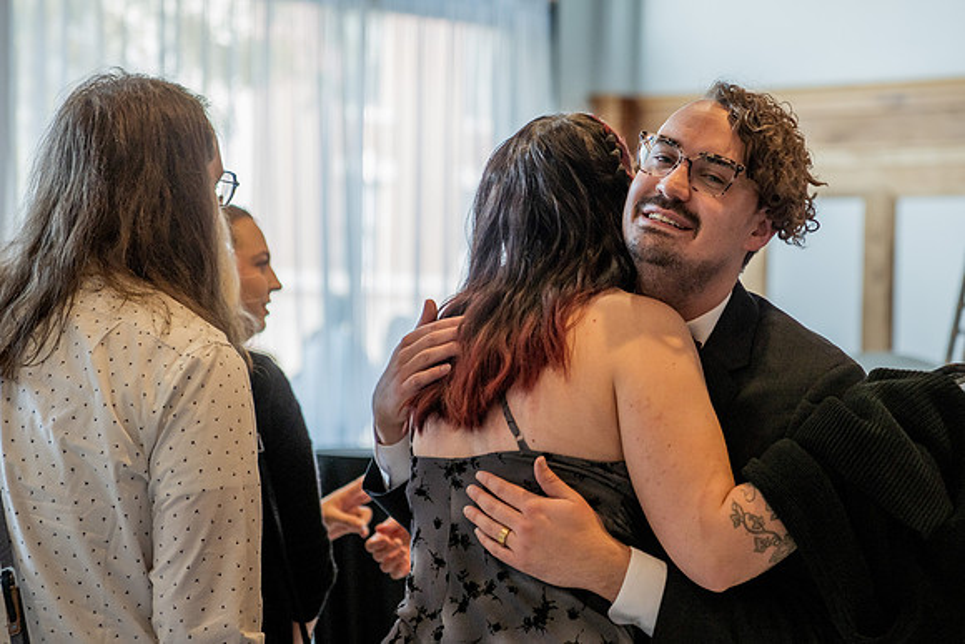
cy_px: 322
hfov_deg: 28.8
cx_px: 482
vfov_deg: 19.5
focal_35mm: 70
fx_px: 1877
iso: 1000
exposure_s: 1/200
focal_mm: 70
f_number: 2.8
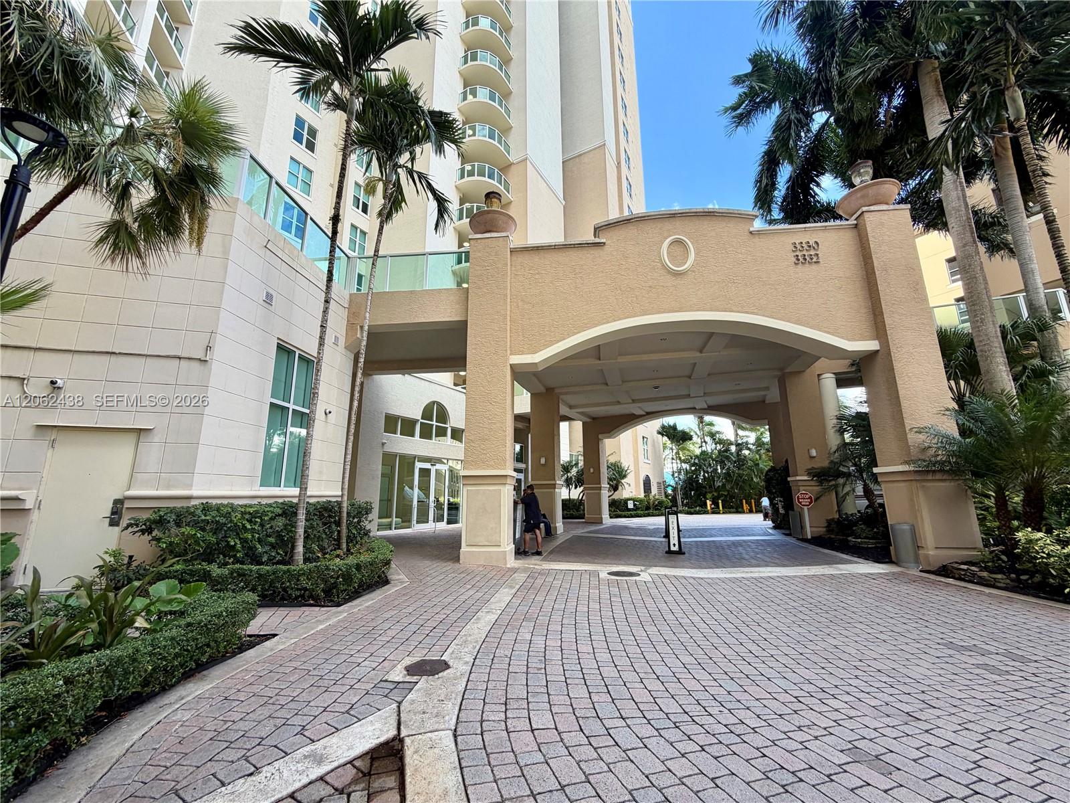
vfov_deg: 85.7
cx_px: 535
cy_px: 402
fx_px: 433
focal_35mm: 14
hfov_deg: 102.1
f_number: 2.2
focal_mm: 2.22
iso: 40
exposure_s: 1/177
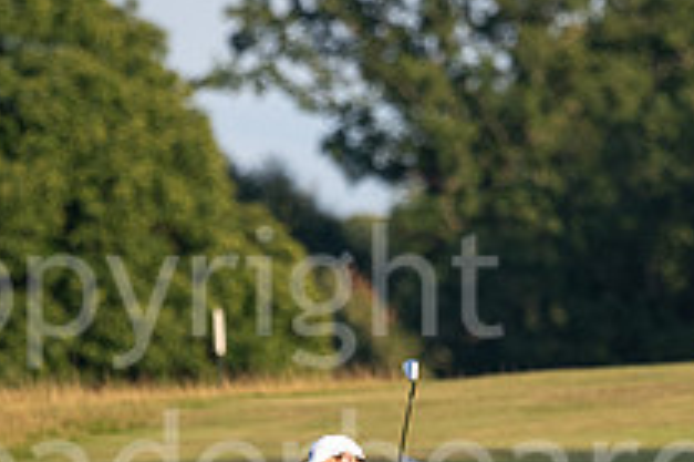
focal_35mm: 1428
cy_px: 407
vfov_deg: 1.0
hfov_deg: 1.4
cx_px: 436
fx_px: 27506
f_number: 4
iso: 200
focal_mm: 300
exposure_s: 1/1250
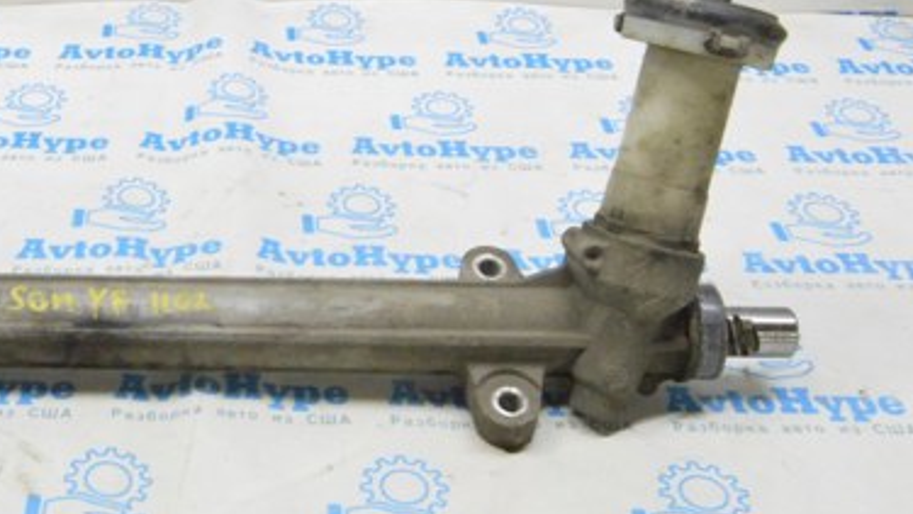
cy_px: 84
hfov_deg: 34.3
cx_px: 178
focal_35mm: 59
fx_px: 1428
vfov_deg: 20.1
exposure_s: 1/15
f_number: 20
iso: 6400
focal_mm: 22
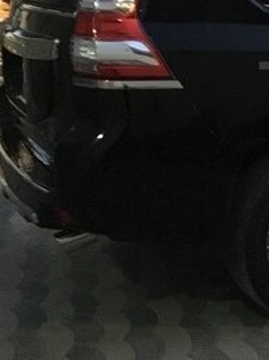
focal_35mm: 72
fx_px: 747
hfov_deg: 18.3
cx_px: 397
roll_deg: -0.5
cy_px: 82
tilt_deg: -7.2
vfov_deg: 26.6
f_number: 2.2
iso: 1000
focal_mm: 4.15
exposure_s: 1/17
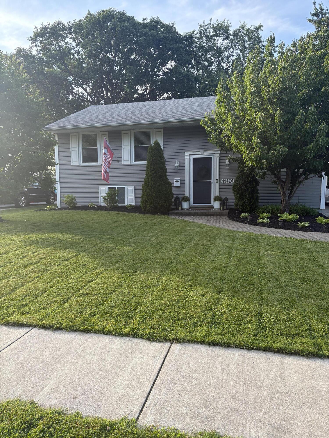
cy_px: 219
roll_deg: +0.2
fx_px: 329
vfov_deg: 67.3
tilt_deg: -4.9
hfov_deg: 53.1
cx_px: 164
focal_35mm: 26
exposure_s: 1/482
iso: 64
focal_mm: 5.96
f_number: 1.6
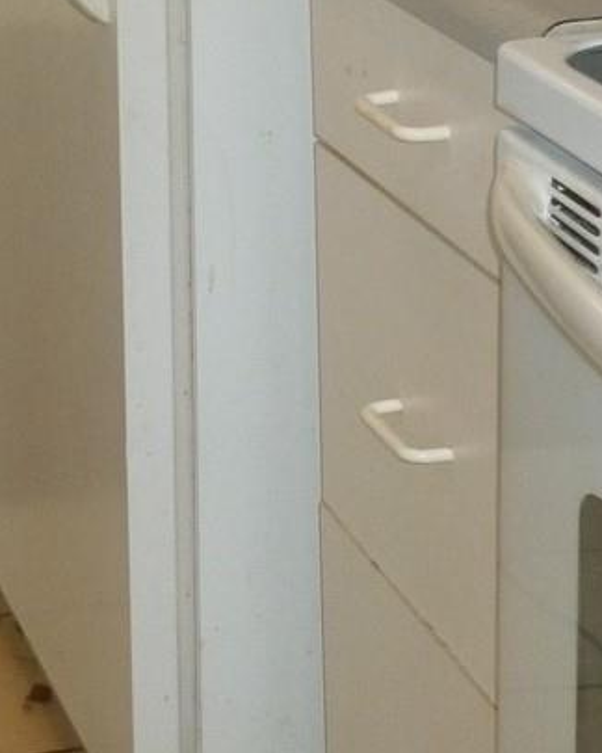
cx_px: -32
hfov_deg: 14.0
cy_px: -63
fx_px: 2405
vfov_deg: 17.2
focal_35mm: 108
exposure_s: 1/60
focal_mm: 5
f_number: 3.3
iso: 200
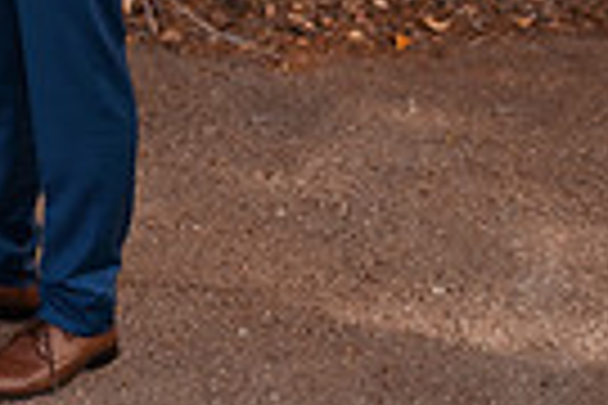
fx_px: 2533
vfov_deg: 8.9
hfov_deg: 12.7
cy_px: -234
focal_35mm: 150
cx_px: -410
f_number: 1.8
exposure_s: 1/1000
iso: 320
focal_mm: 35
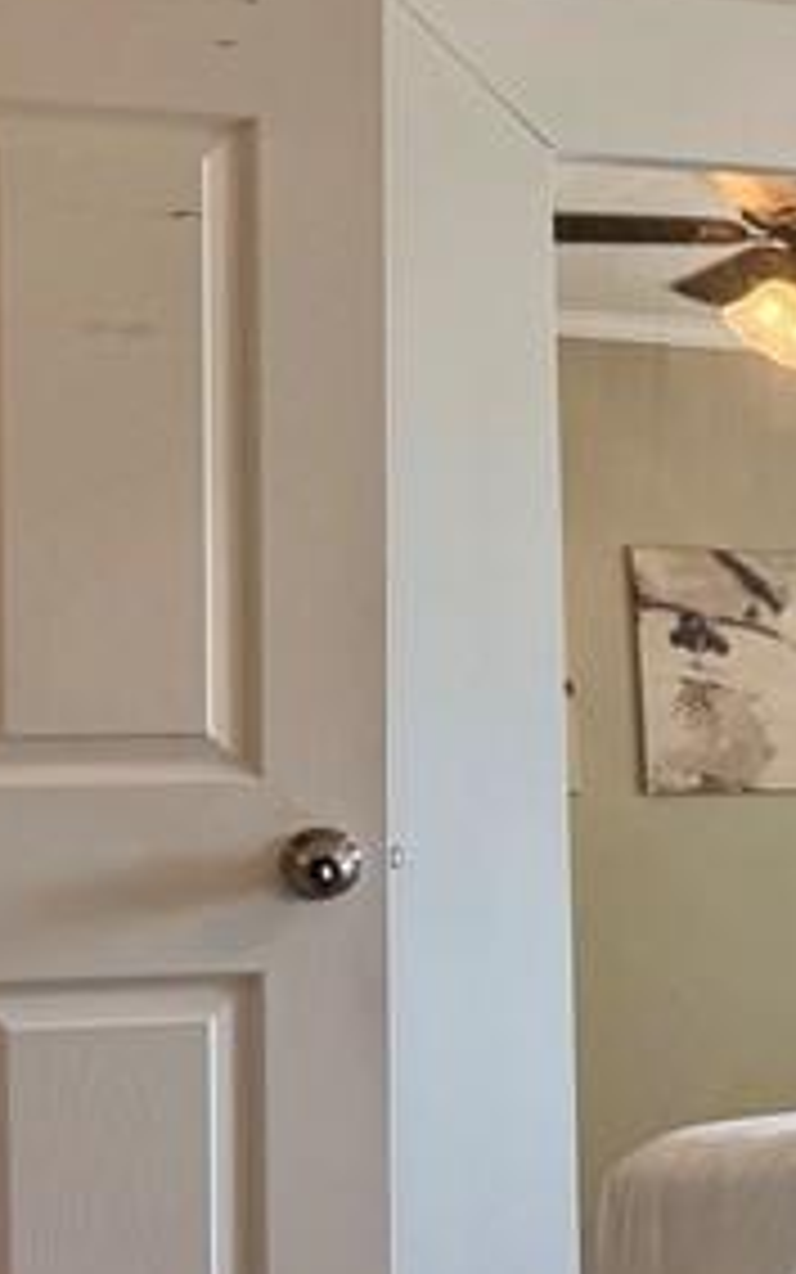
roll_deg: -0.8
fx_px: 3192
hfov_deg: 11.5
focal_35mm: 92
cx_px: 1965
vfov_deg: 22.5
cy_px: 689
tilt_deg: -3.1
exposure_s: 1/149
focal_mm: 6.76
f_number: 1.78
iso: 125
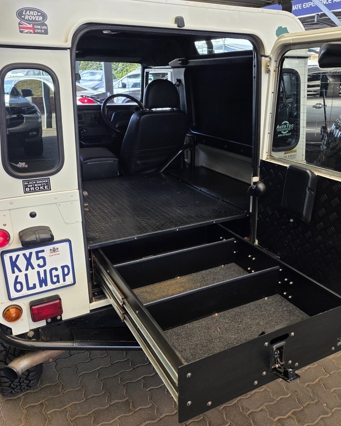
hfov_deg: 46.9
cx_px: 201
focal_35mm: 31
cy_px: 212
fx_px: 391
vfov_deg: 57.2
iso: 50
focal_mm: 6.25
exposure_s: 1/180
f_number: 1.7
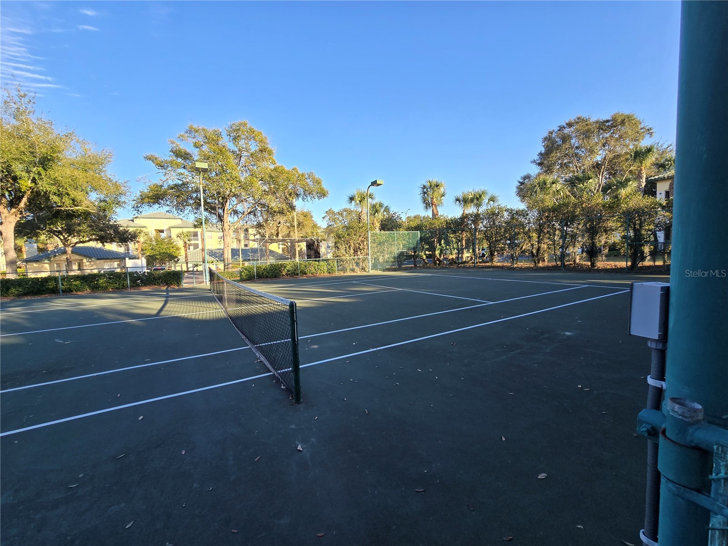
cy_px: 273
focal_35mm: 13
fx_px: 273
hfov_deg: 106.2
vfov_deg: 89.9
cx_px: 364
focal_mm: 2.2
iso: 50
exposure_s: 1/688
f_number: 2.2
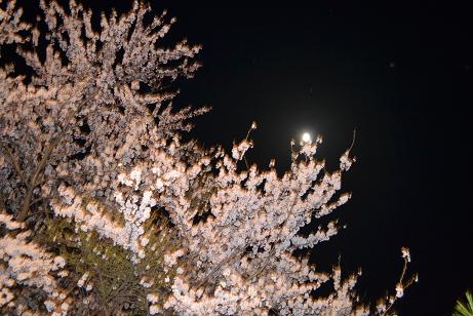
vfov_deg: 40.0
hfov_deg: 57.2
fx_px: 434
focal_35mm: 33
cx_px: 236
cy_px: 158
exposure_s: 1/1.6
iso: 800
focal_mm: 22
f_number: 3.8
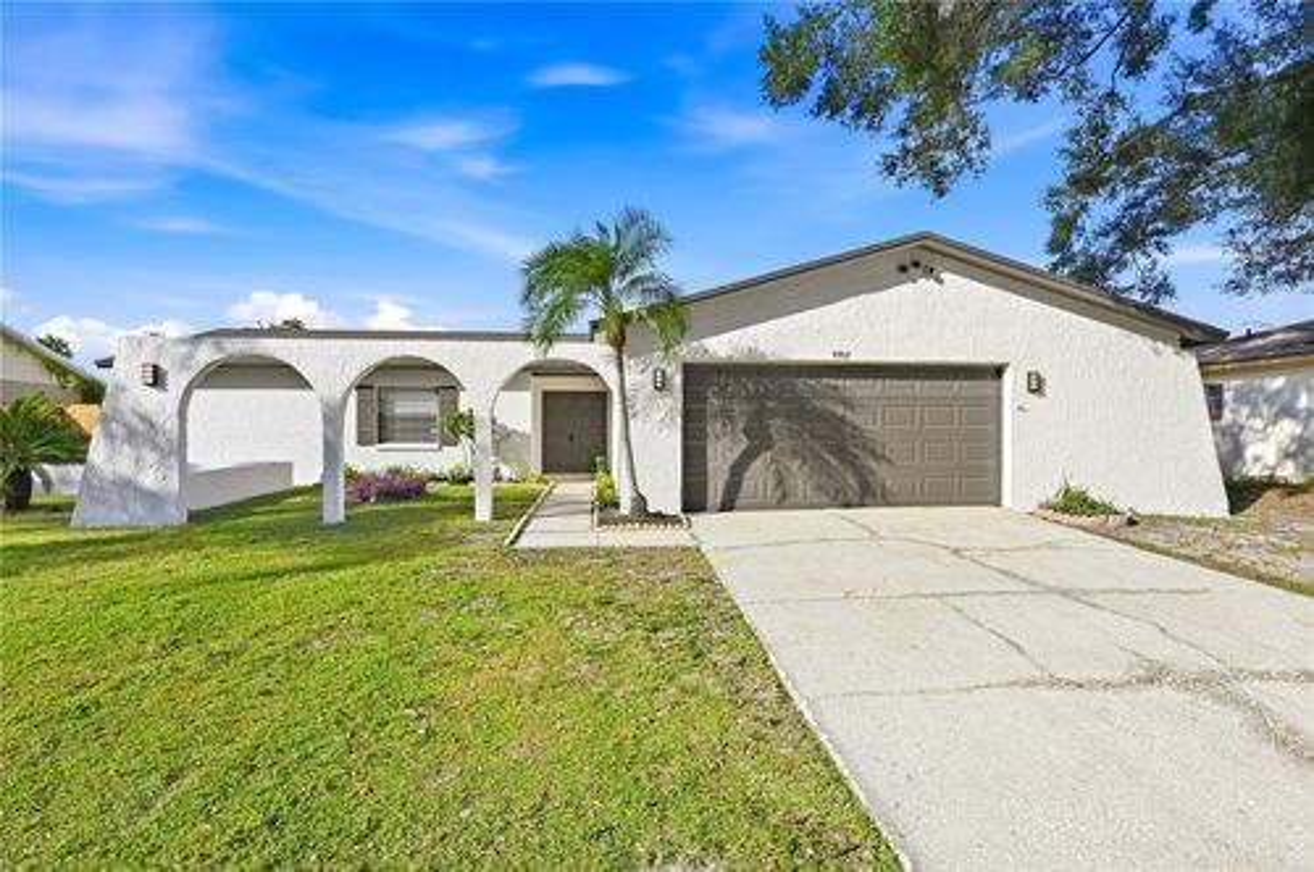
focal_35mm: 18
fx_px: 674
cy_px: 436
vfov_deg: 65.8
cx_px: 657
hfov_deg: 88.5
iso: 125
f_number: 16
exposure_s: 1/60
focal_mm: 18.5
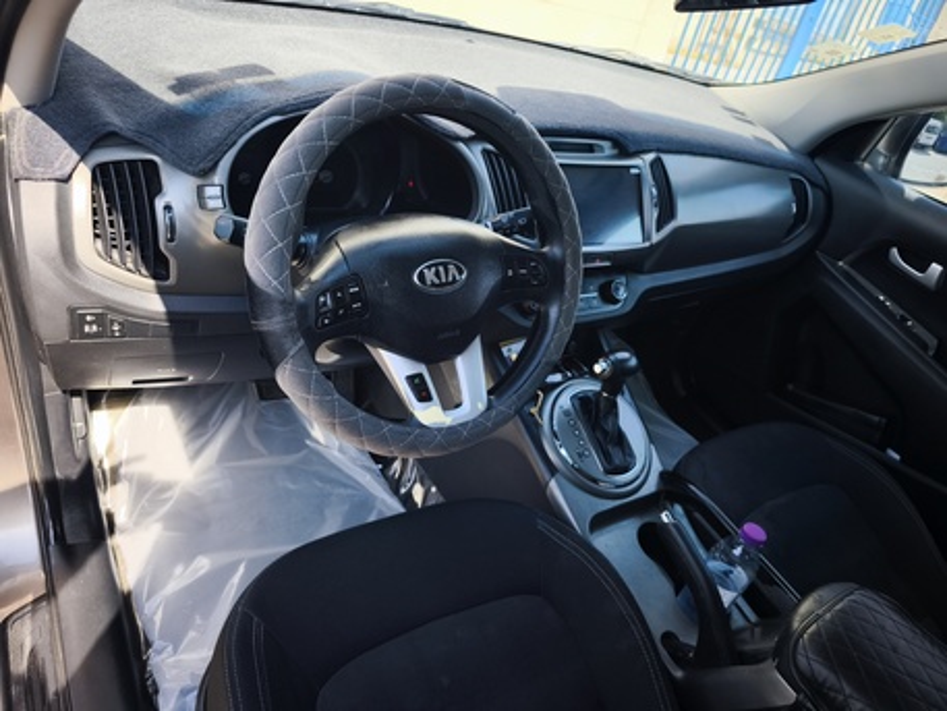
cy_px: 356
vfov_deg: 58.9
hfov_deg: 73.9
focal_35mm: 23
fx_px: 629
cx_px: 474
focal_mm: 6.57
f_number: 1.6
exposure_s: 1/464
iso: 50
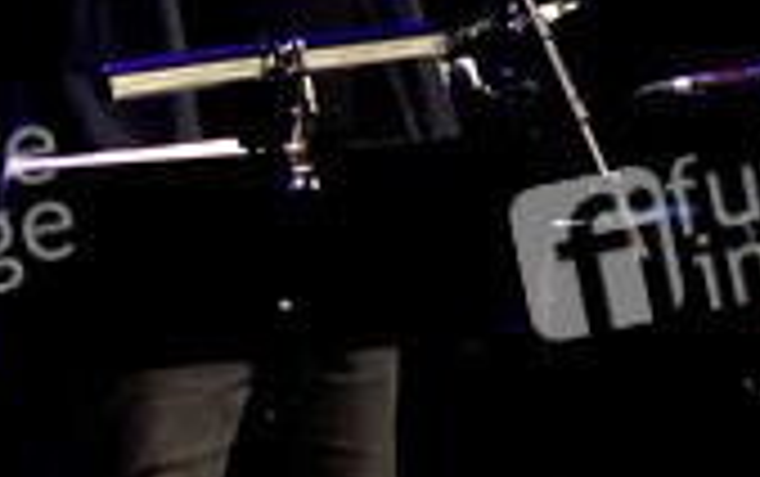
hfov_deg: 7.7
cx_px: 333
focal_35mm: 271
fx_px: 5623
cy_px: 9
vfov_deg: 4.8
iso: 1600
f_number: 3.2
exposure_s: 1/250
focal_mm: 75
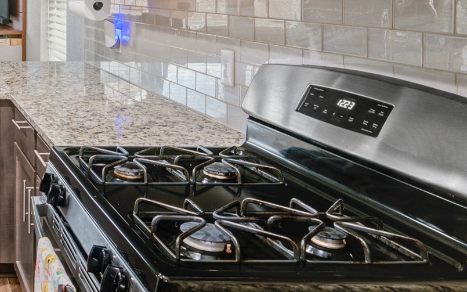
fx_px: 560
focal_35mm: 44
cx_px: -78
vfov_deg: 27.5
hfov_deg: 36.3
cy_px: -1
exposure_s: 1/2
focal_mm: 16
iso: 250
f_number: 8
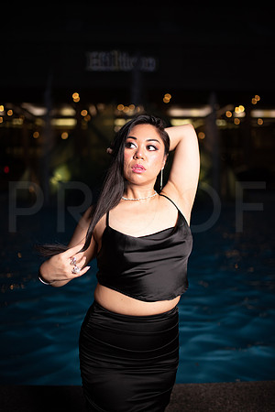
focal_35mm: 35
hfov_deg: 37.9
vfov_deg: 54.4
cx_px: 138
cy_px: 206
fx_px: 401
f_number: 1.4
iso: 640
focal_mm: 35
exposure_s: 1/1000
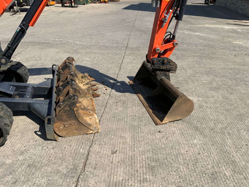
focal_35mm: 29
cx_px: 124
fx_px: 209
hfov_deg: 61.7
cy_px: 94
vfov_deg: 48.2
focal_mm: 3
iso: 16
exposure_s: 1/1912
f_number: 1.8
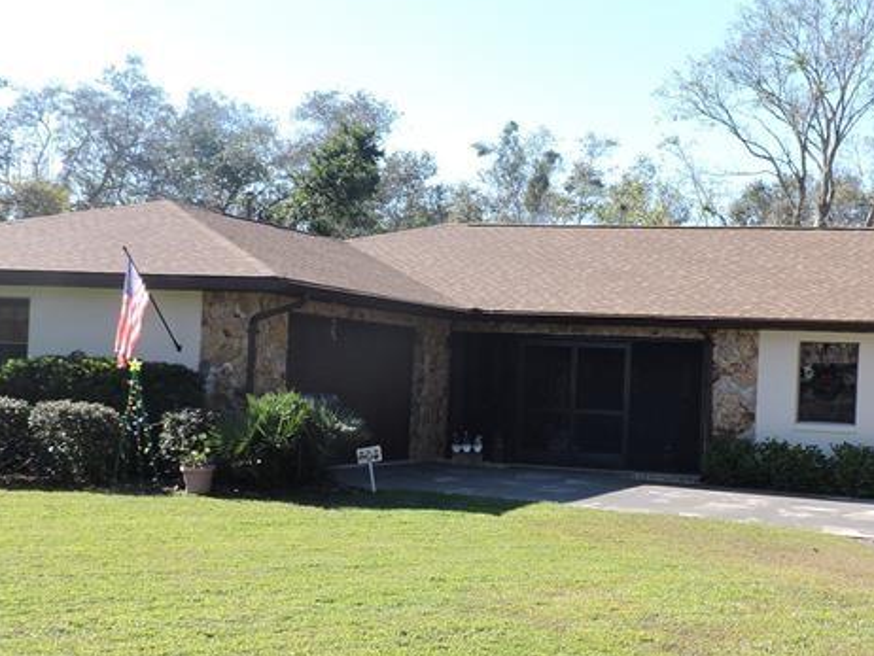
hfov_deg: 31.1
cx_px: 528
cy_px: 333
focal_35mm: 62
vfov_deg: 23.7
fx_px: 1566
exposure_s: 1/500
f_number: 3.1
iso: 100
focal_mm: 5
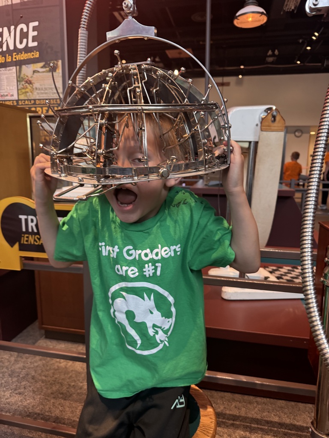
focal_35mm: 24
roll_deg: -0.7
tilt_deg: -11.7
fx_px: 304
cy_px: 219
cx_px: 164
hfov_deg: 56.8
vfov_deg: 71.6
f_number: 1.78
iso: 320
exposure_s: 1/60
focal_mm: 6.76
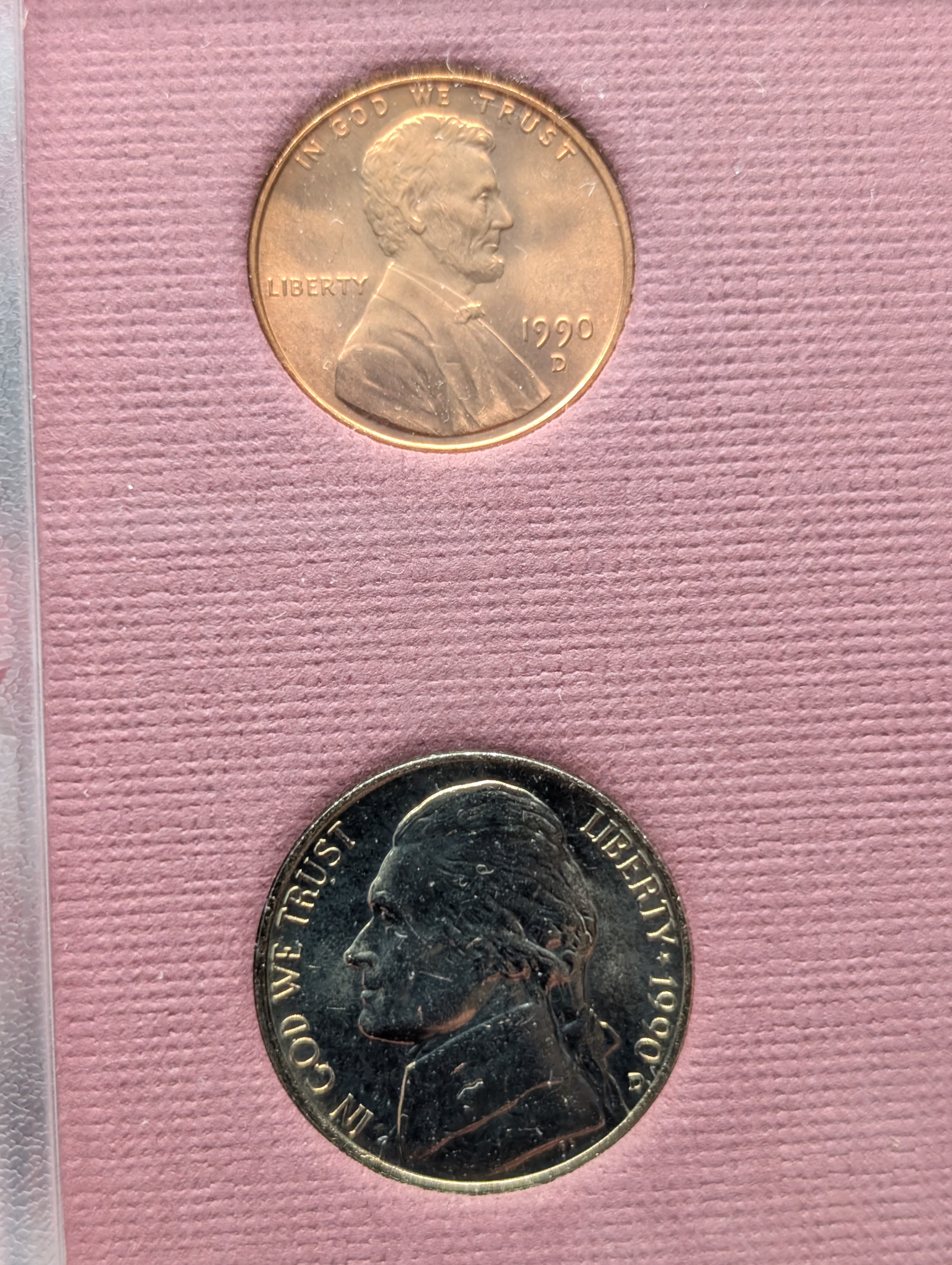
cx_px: 476
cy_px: 632
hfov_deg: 29.7
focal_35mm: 49
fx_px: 1792
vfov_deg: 38.9
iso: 298
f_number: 1.68
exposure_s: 1/226
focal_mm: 6.9
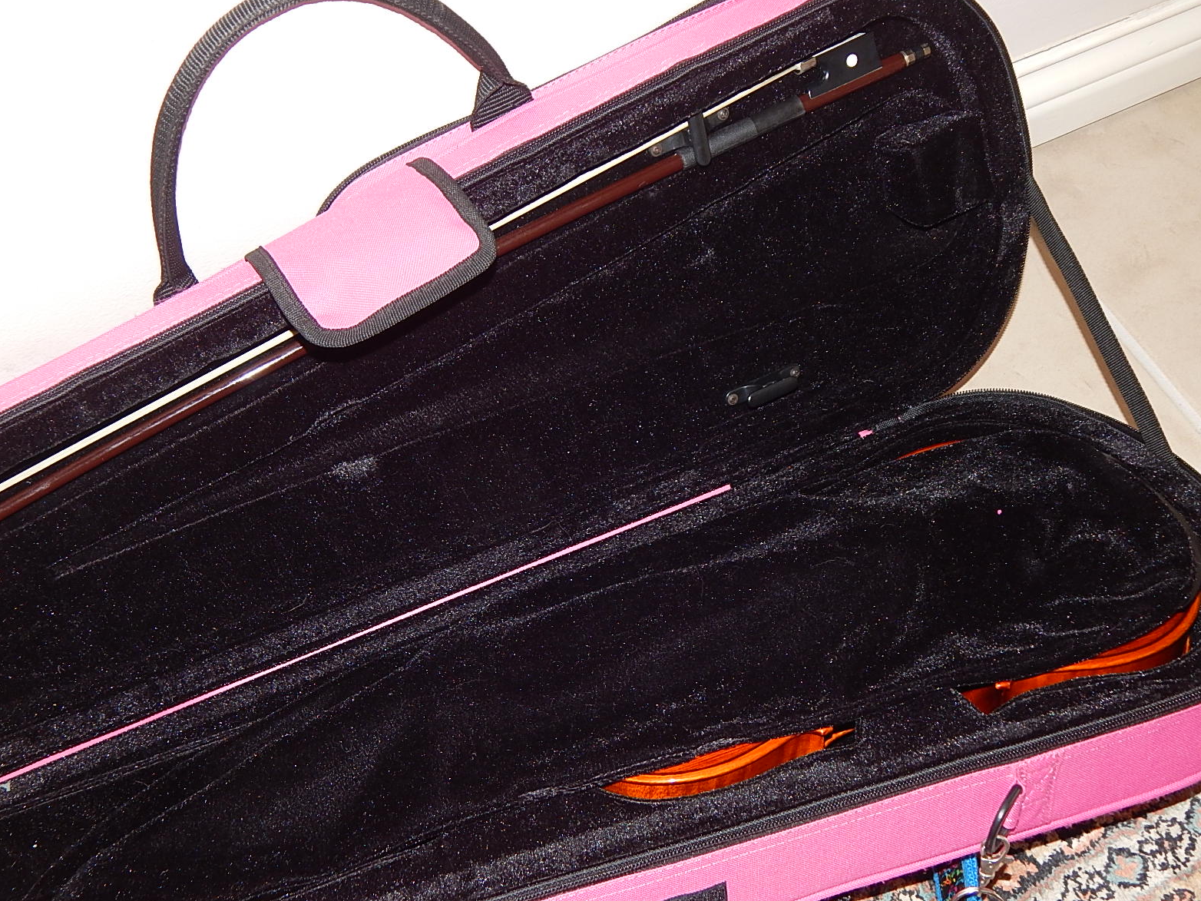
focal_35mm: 44
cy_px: 458
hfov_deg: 42.9
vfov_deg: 32.9
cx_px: 600
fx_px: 1527
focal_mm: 7.7
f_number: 3.6
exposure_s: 1/30
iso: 200
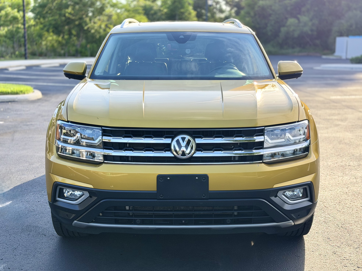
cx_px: 181
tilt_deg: -10.4
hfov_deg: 39.7
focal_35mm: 48
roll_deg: +0.8
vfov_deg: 30.3
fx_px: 502
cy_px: 136
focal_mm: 6.76
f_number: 1.78
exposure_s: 1/819
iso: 100
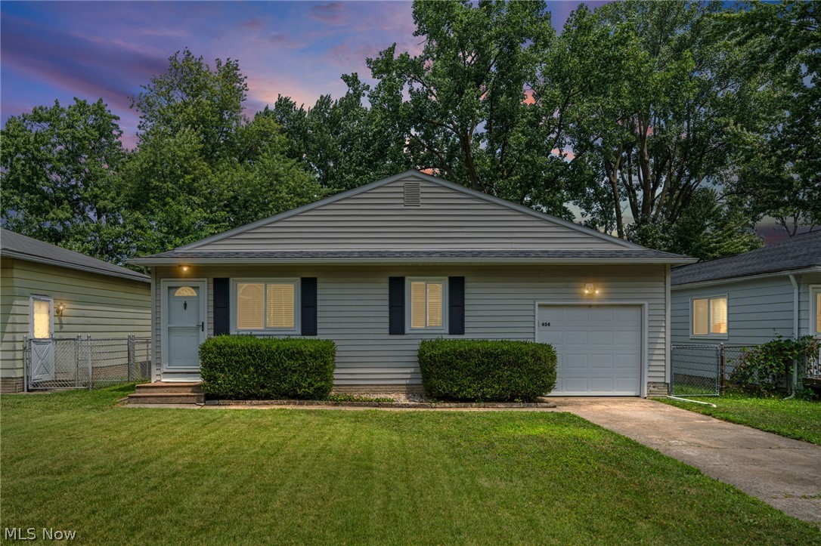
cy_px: 273
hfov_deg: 73.8
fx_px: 547
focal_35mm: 24
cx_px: 410
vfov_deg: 53.1
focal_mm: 24
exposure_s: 1/640
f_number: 9
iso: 250
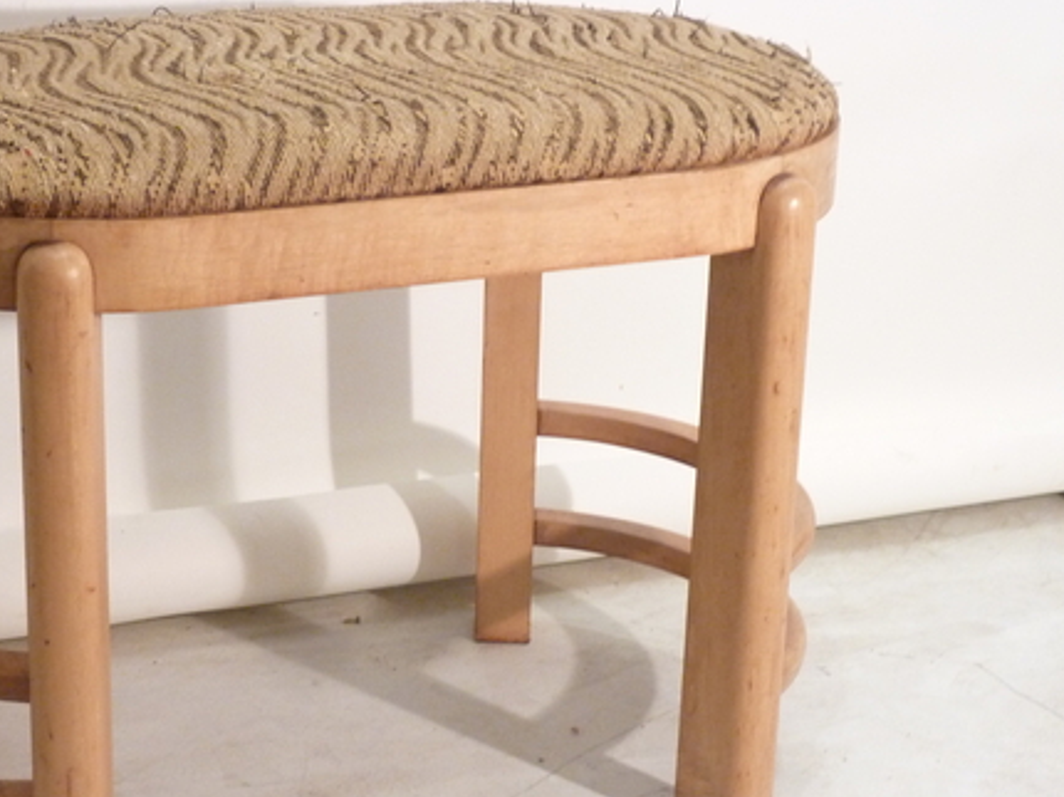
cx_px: 374
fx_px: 2703
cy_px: 446
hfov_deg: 22.2
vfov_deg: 16.8
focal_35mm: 88
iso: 400
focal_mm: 10.3
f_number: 4
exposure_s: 1/8
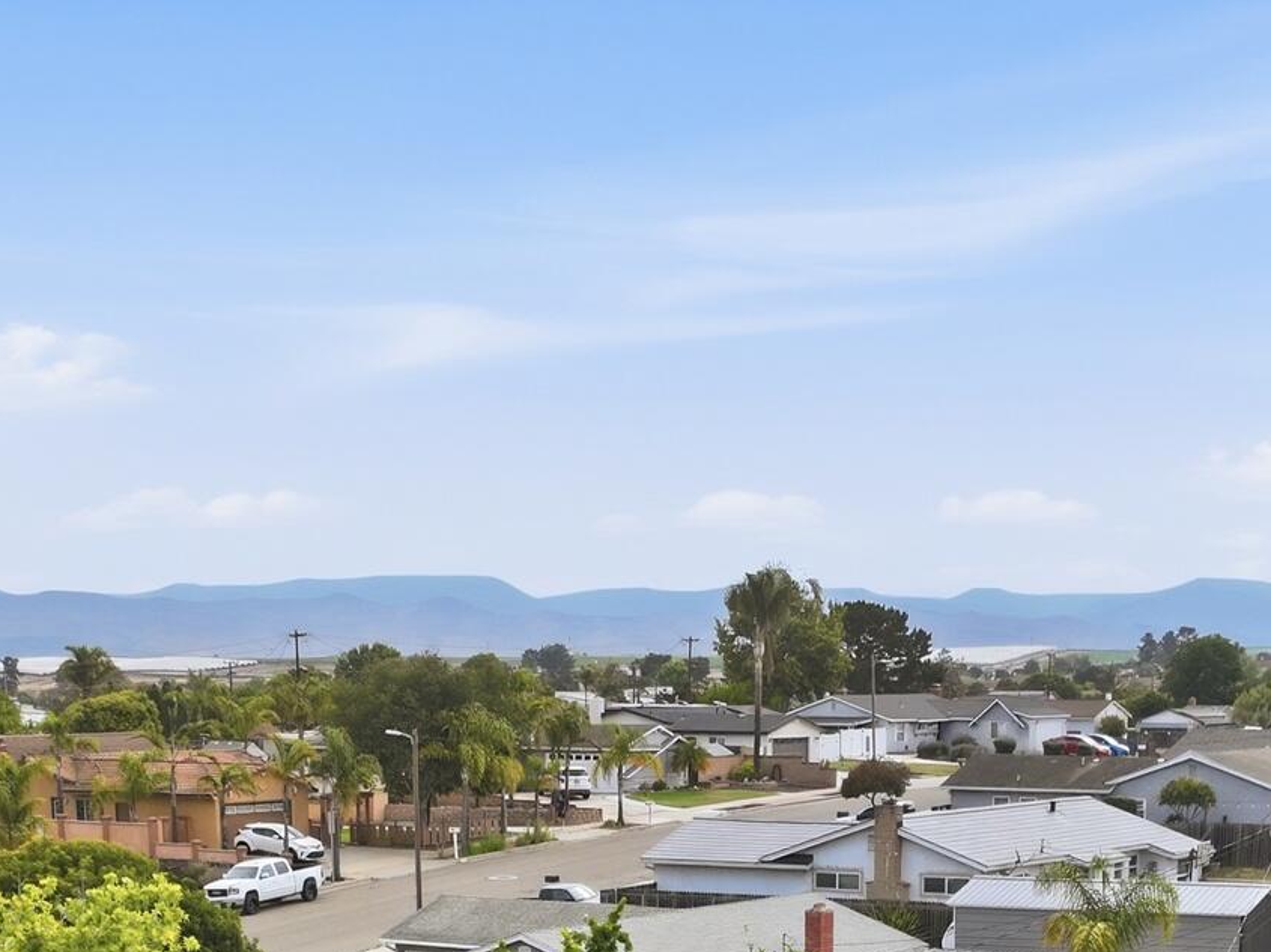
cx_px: 720
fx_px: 2606
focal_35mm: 71
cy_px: 1359
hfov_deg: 27.4
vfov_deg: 18.7
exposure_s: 1/4000
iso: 290
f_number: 2.8
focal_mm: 12.3
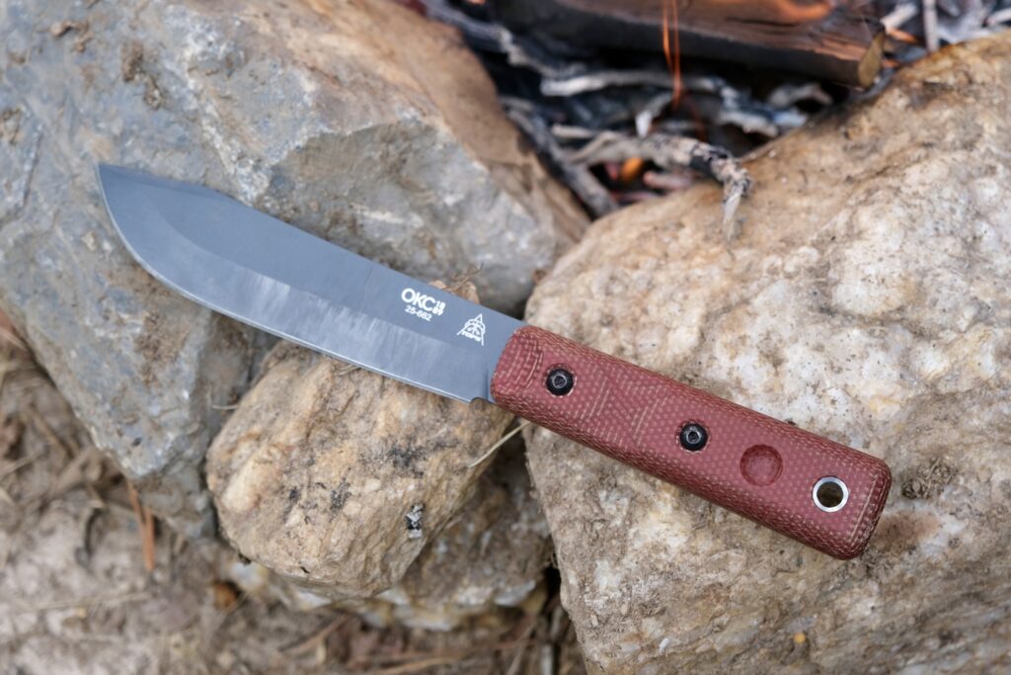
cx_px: 506
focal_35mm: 70
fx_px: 1966
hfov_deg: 28.8
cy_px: 338
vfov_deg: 19.5
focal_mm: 46.6
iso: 200
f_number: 4
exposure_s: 1/140
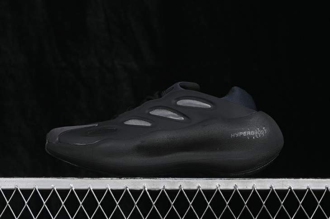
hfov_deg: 27.0
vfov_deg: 18.2
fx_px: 687
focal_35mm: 75
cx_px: 165
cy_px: 110
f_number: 6.3
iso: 160
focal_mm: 50
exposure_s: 1/60
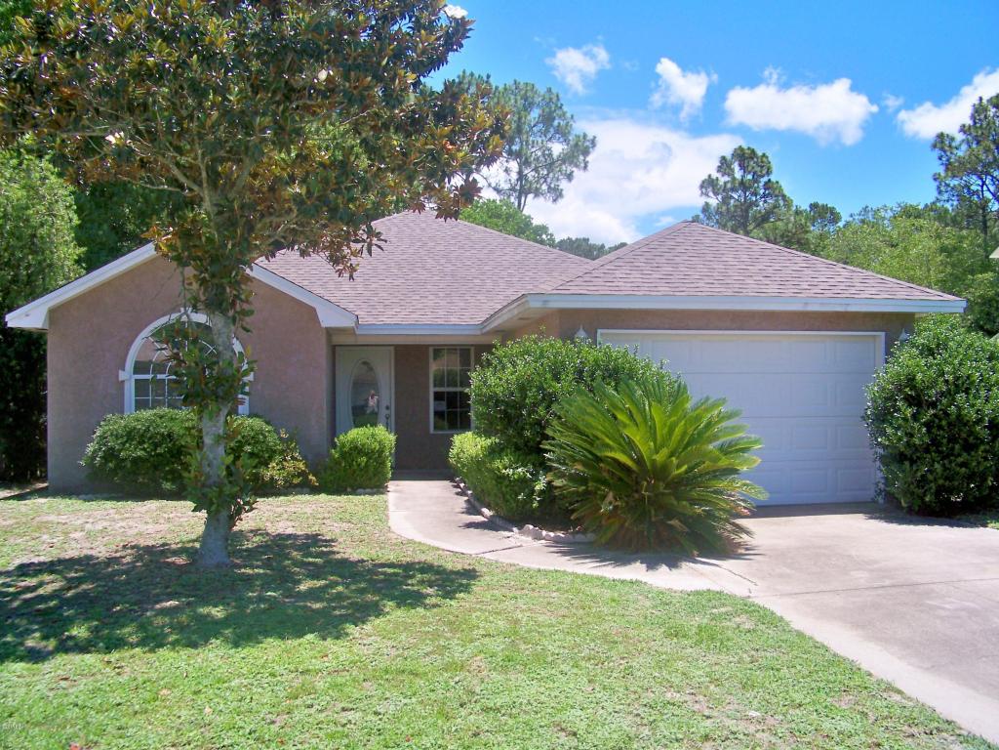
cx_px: 500
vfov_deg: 42.9
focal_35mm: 33
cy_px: 375
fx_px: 952
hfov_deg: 55.4
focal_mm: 5.85
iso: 100
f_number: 2.8
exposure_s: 1/1000
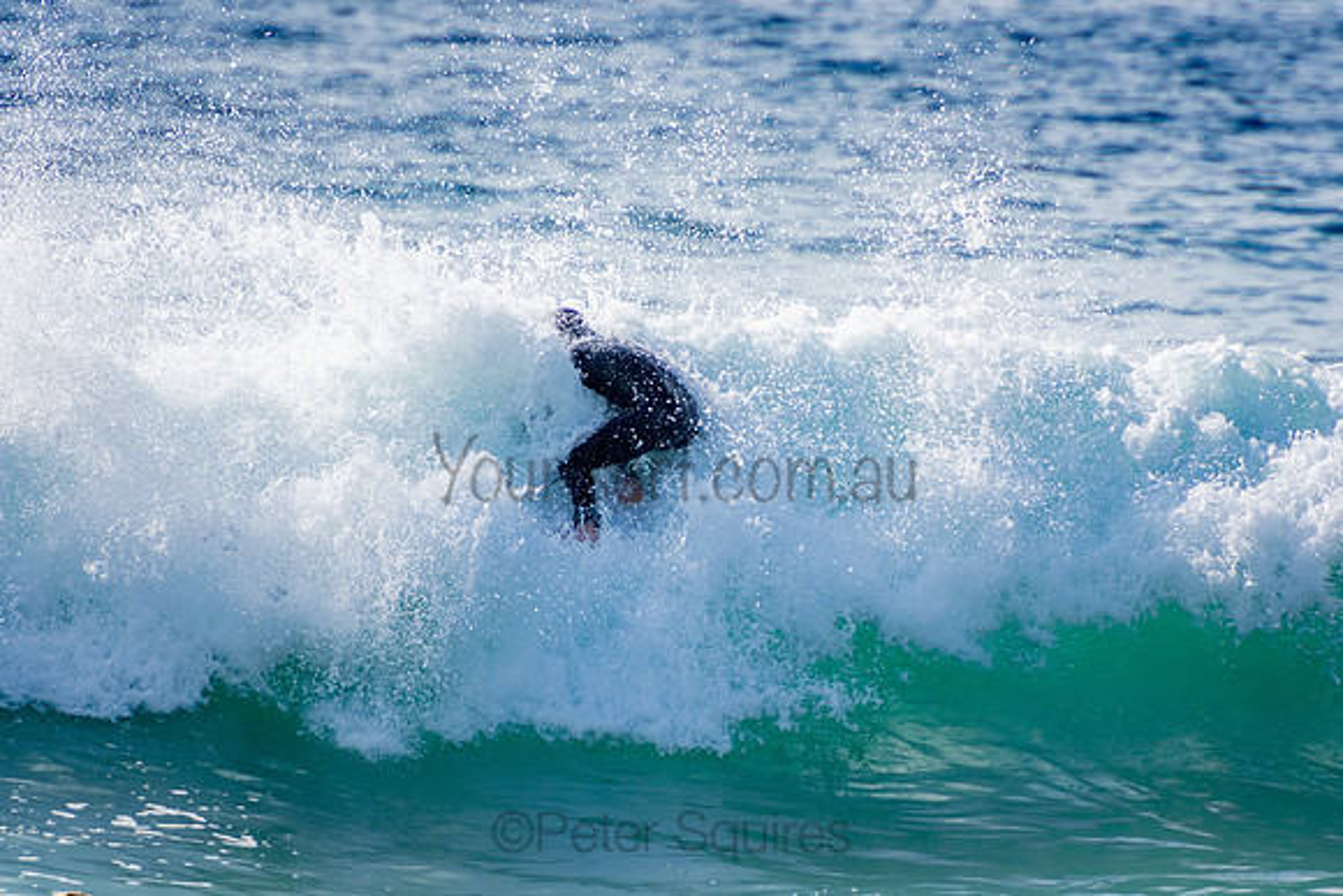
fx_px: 22388
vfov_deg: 2.3
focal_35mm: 600
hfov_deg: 3.4
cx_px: 672
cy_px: 448
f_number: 5.6
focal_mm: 400
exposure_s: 1/2000
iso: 280
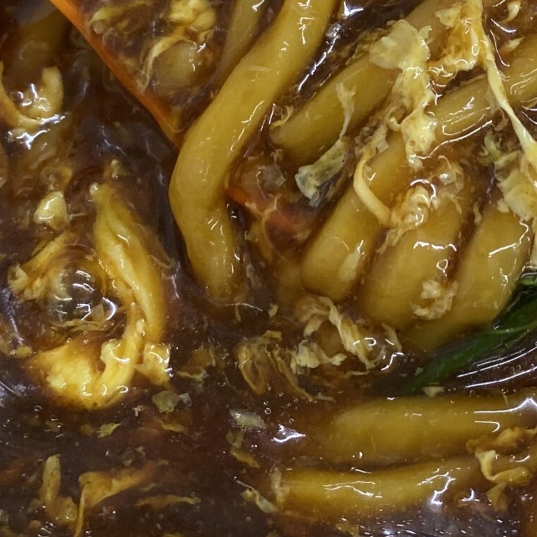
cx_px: 476
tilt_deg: -55.4
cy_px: 4
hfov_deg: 21.7
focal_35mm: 78
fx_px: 1369
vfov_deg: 21.4
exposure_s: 1/50
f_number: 1.8
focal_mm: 4.25
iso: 200
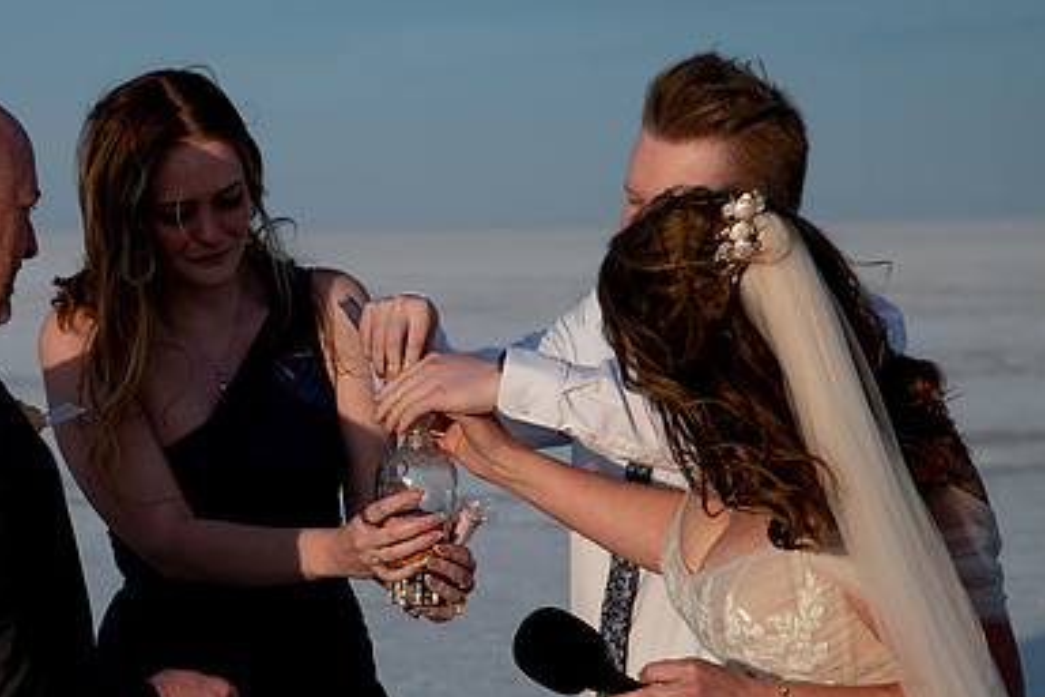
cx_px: 343
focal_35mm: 166
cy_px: 471
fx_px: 4818
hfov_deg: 12.4
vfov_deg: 8.3
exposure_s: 1/400
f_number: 8
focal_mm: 110
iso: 200
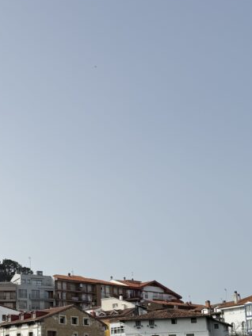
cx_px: 40
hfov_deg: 24.7
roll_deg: +0.6
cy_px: 267
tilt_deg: +11.0
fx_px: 563
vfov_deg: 32.4
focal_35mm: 58
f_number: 1.78
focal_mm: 6.76
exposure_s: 1/6173
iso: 80
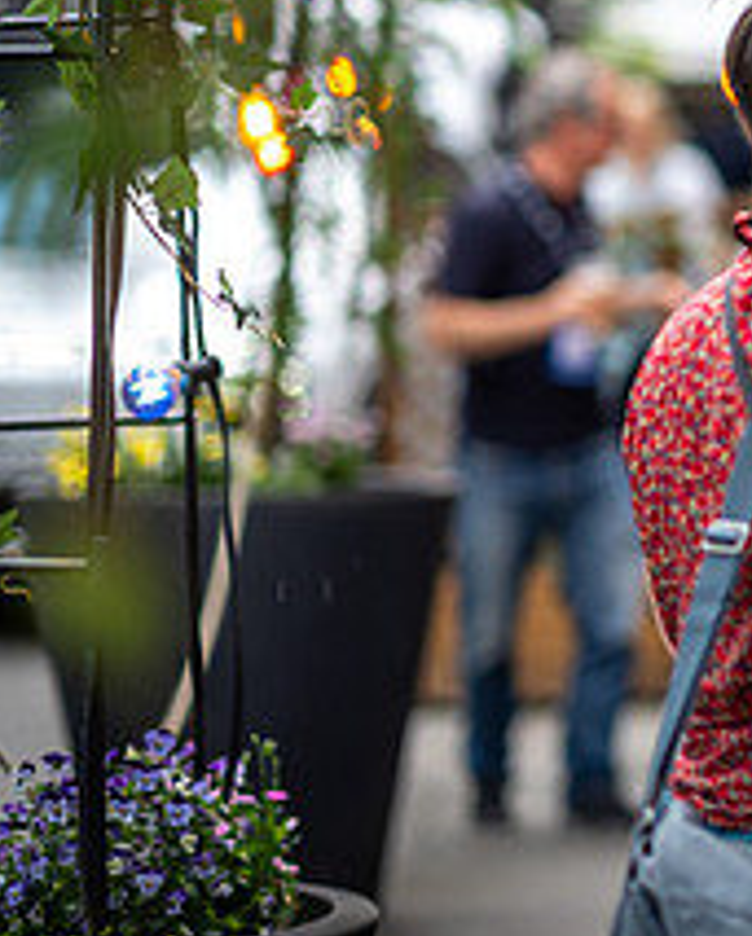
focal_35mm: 217
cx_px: 1201
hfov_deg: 7.0
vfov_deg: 8.9
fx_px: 6024
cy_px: 226
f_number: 1.4
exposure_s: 1/320
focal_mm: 85
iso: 80
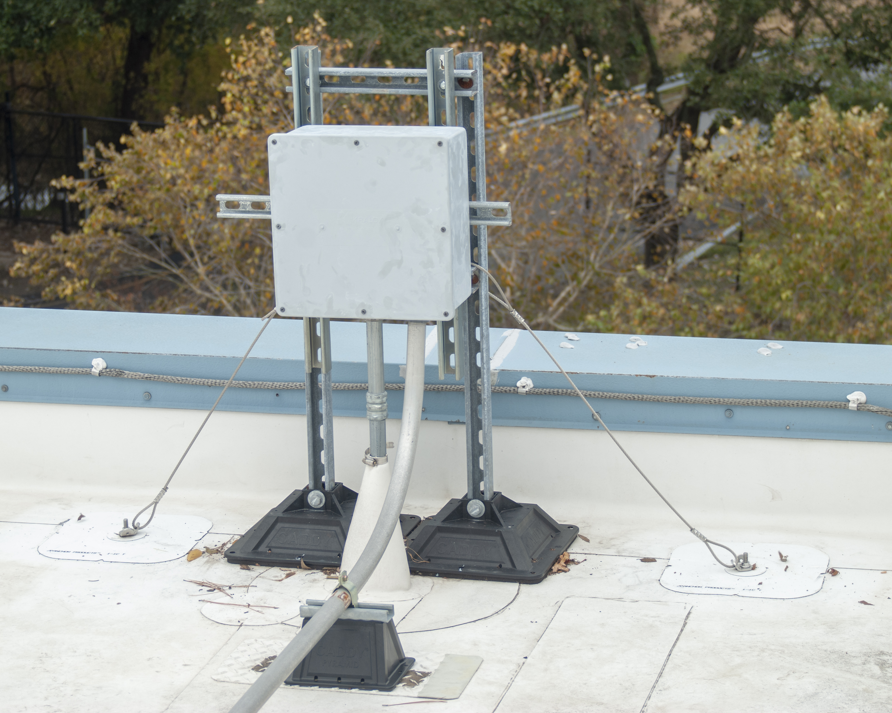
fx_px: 2772
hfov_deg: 18.3
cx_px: 472
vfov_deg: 14.7
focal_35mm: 105
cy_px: 357
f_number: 8
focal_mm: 62
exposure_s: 1/160
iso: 100
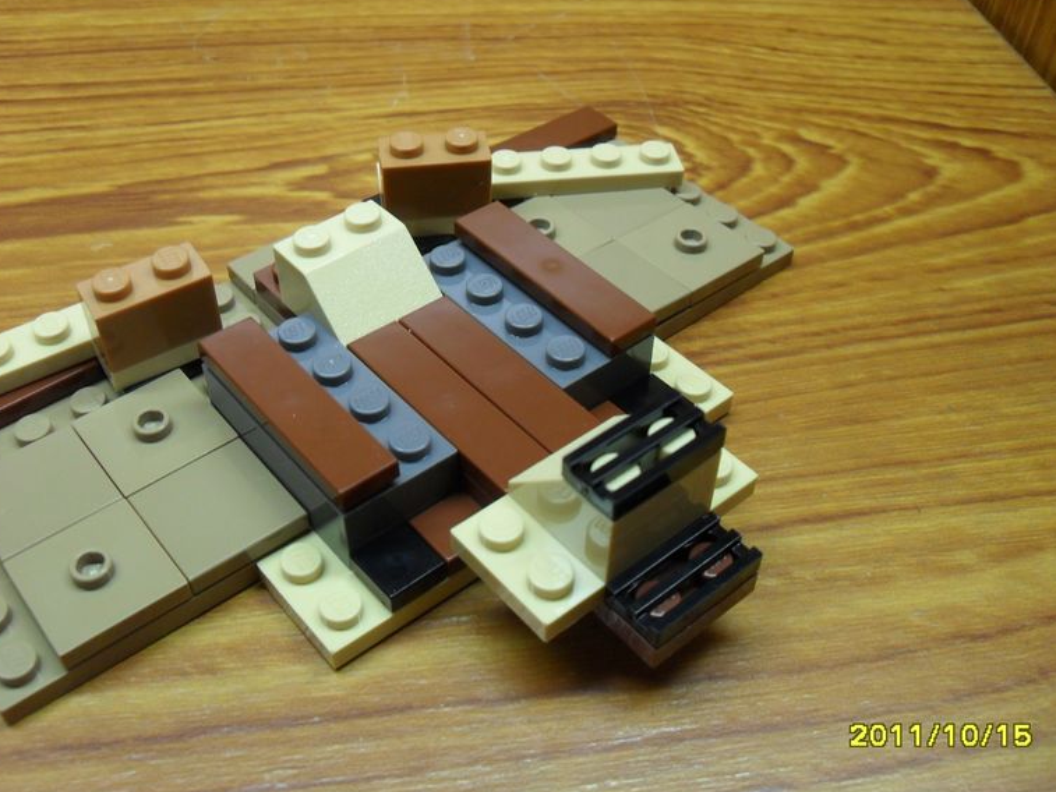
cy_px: 397
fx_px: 1129
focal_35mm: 37
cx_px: 515
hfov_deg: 50.1
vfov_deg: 38.7
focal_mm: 6.2
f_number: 2.8
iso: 200
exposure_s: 1/30
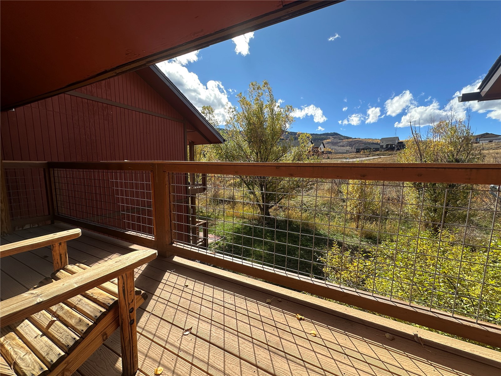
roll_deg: -0.2
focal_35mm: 14
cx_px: 250
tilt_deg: -7.4
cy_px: 188
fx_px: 203
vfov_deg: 85.7
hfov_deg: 102.1
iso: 40
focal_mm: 2.22
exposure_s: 1/903
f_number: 2.2
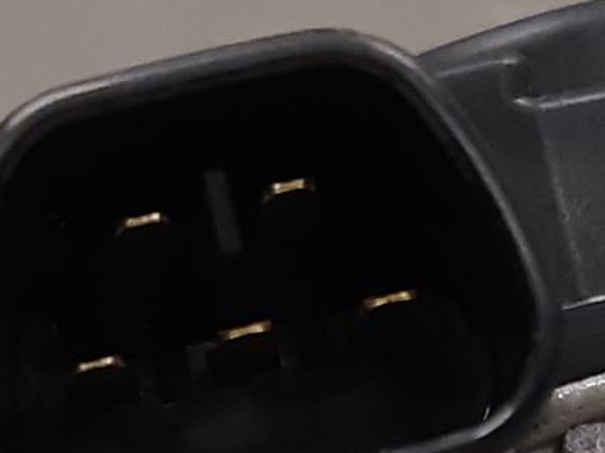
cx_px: 440
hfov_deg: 15.1
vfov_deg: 10.9
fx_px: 2271
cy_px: 730
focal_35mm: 130
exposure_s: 1/50
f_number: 1.7
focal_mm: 3.93
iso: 160
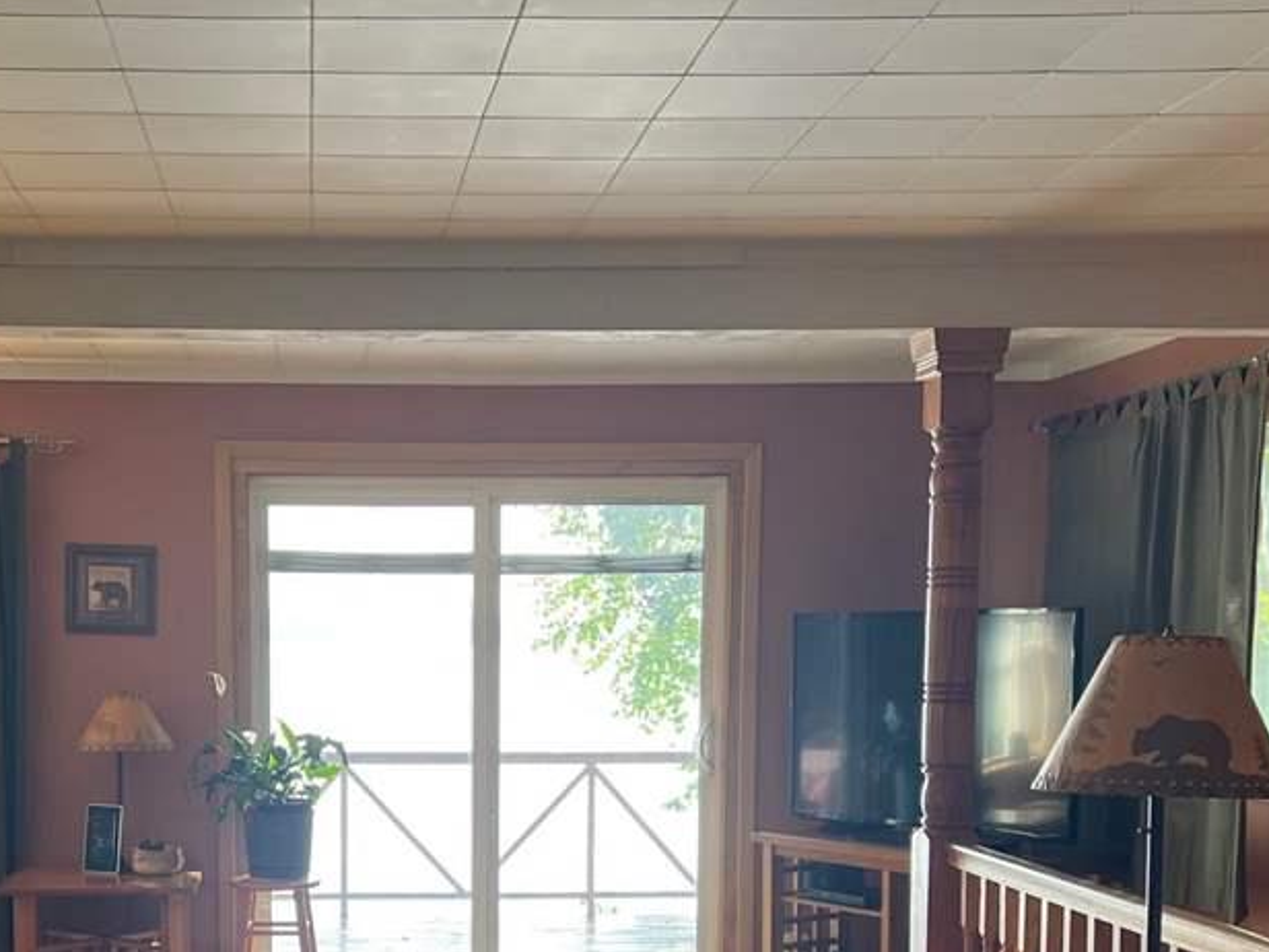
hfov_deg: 35.2
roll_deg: -0.3
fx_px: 1980
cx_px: 435
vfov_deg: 26.2
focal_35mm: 54
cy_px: 839
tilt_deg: -7.0
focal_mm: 5.7
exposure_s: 1/121
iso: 50
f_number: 1.5
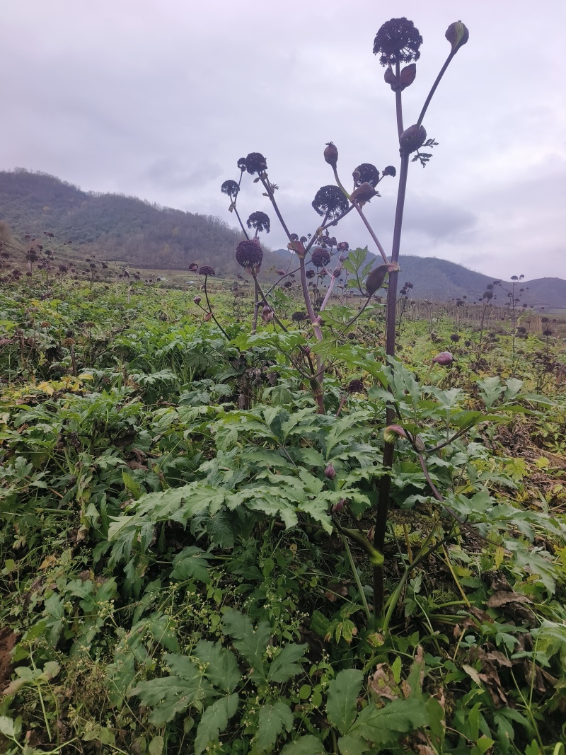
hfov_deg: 58.9
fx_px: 502
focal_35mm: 23
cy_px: 378
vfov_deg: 73.9
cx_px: 283
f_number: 1.75
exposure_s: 1/679
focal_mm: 5.5
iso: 100
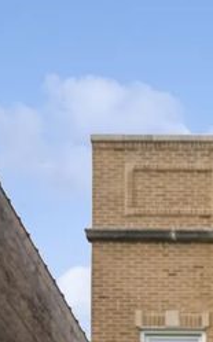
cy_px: 461
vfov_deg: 15.7
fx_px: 1174
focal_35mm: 126
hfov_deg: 9.8
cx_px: 389
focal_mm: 30
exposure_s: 1/1250
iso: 400
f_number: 8
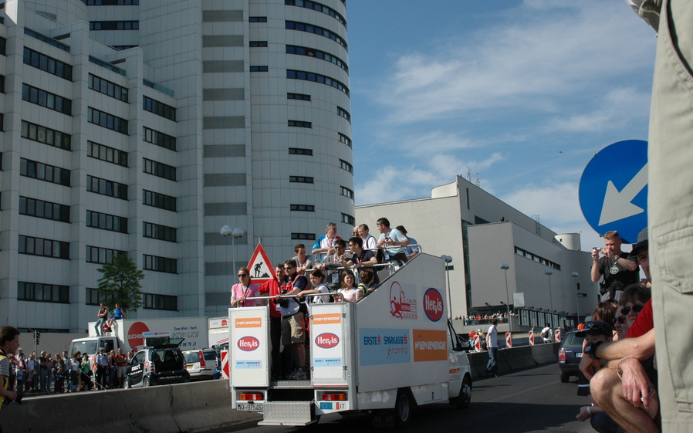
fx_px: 812
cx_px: 346
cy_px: 218
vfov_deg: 29.9
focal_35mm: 43
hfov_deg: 46.2
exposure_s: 1/500
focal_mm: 28
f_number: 11
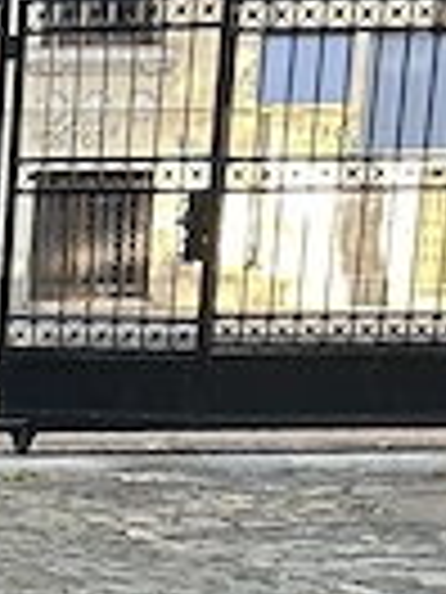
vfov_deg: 12.0
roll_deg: +0.1
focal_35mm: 158
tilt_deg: -13.6
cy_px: 842
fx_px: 2714
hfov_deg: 8.4
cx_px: -734
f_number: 1.5
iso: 80
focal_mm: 5.7
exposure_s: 1/121
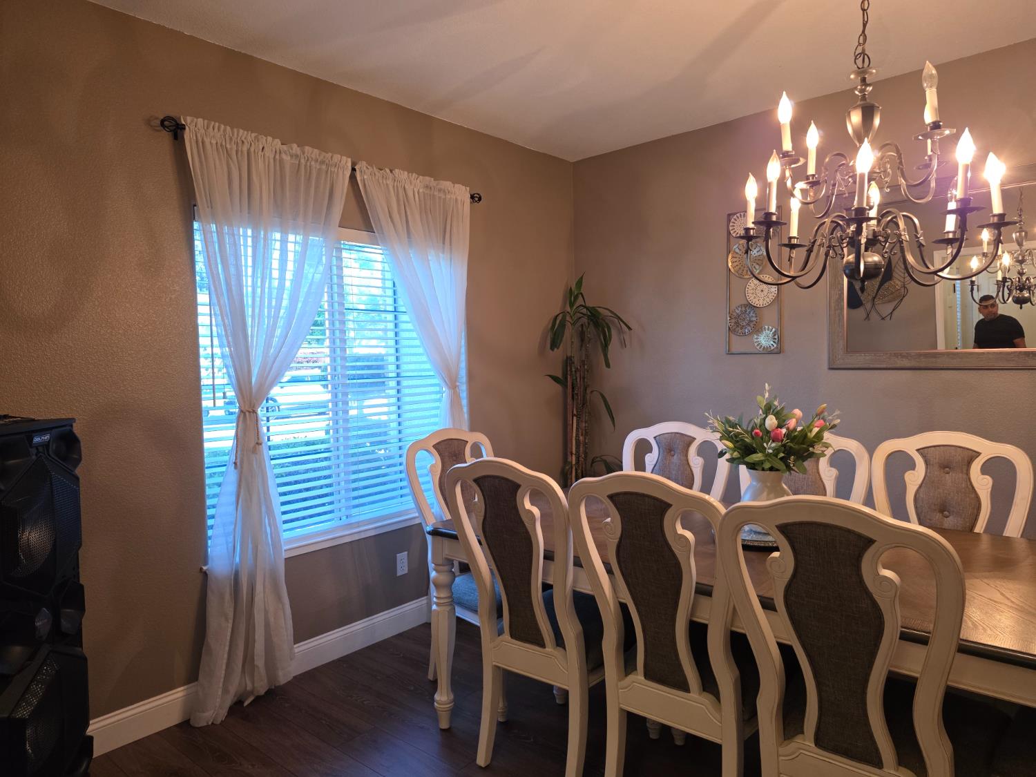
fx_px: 688
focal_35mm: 23
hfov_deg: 73.9
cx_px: 518
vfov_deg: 58.9
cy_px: 388
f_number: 1.7
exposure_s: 1/120
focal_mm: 6.25
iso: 320
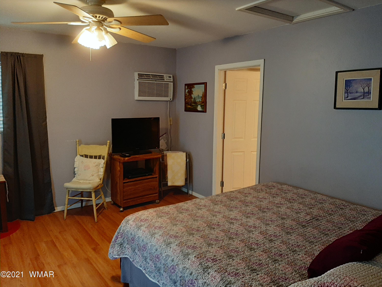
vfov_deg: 53.1
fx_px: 287
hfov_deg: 67.3
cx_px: 191
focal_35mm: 26
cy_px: 144
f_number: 1.7
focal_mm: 3.93
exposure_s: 1/40
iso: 160
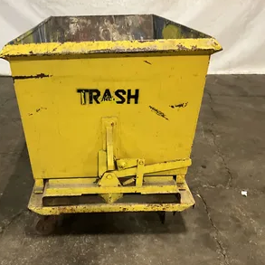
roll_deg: +3.8
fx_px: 303
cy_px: 131
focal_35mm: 35
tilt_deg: -24.8
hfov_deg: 46.8
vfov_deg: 47.2
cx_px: 99
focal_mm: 3
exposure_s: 1/45
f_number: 1.8
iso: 320
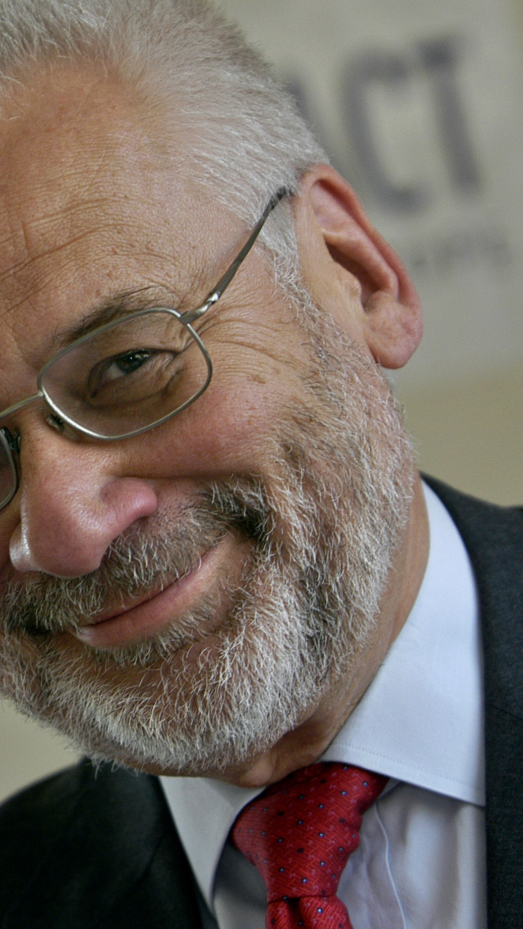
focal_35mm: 205
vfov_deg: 10.5
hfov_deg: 5.9
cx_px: -5
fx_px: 5053
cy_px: 452
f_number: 3.2
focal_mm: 80
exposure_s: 1/125
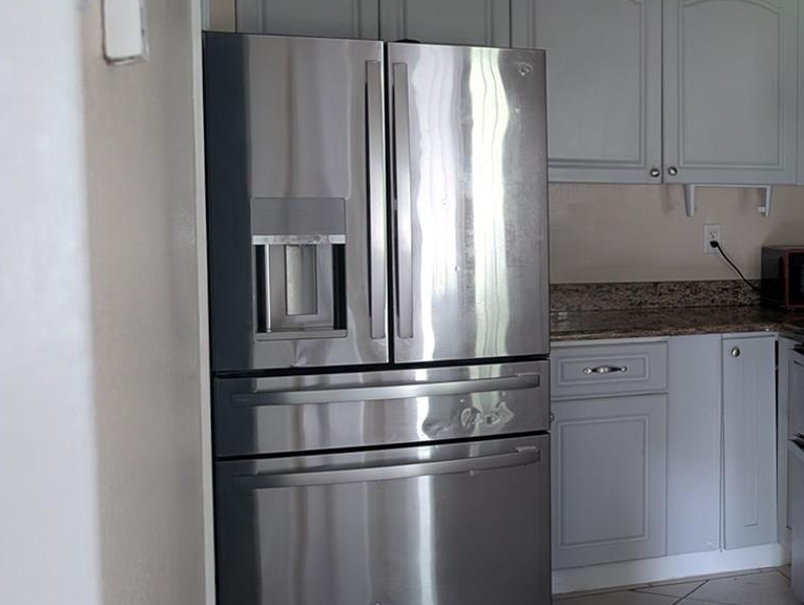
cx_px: 825
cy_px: 265
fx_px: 1163
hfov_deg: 34.3
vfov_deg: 29.1
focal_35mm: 50
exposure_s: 1/23.8
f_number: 1.68
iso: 675
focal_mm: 6.9
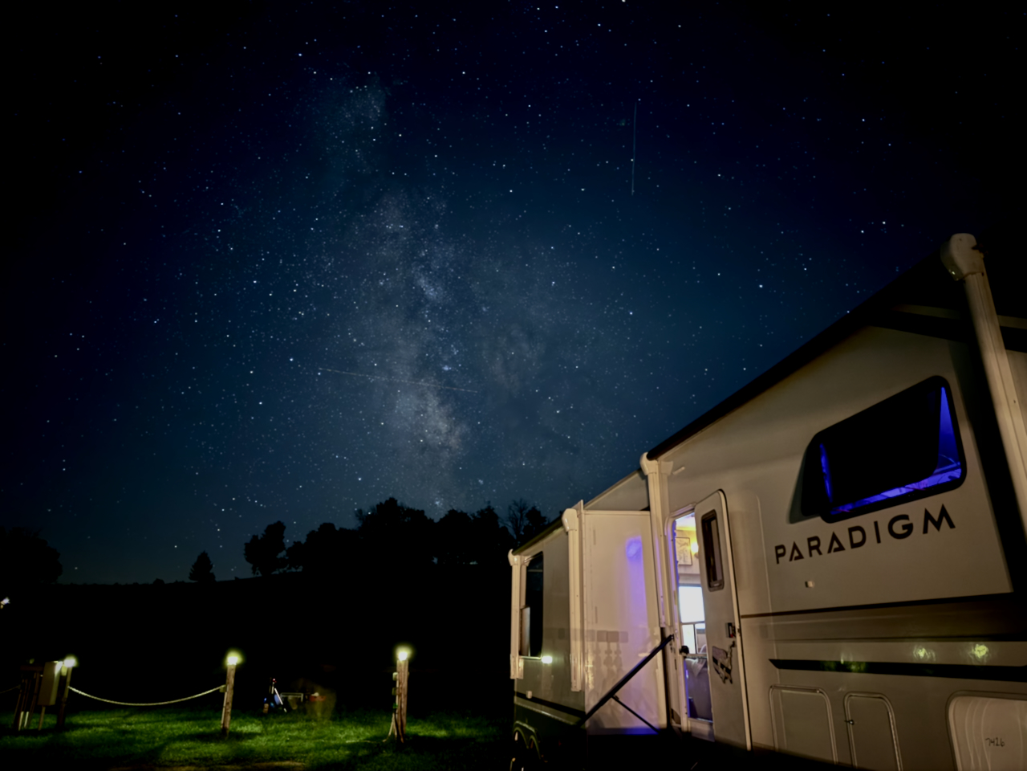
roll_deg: -0.2
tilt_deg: +19.0
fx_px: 712
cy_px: 386
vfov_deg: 56.8
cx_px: 514
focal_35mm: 24
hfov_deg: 71.6
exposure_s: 7.5
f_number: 1.78
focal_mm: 6.76
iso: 1250
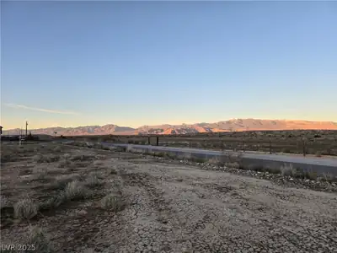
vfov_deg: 58.9
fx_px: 224
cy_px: 126
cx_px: 168
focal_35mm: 23
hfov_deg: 73.9
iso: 25
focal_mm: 5.4
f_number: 1.8
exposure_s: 1/261
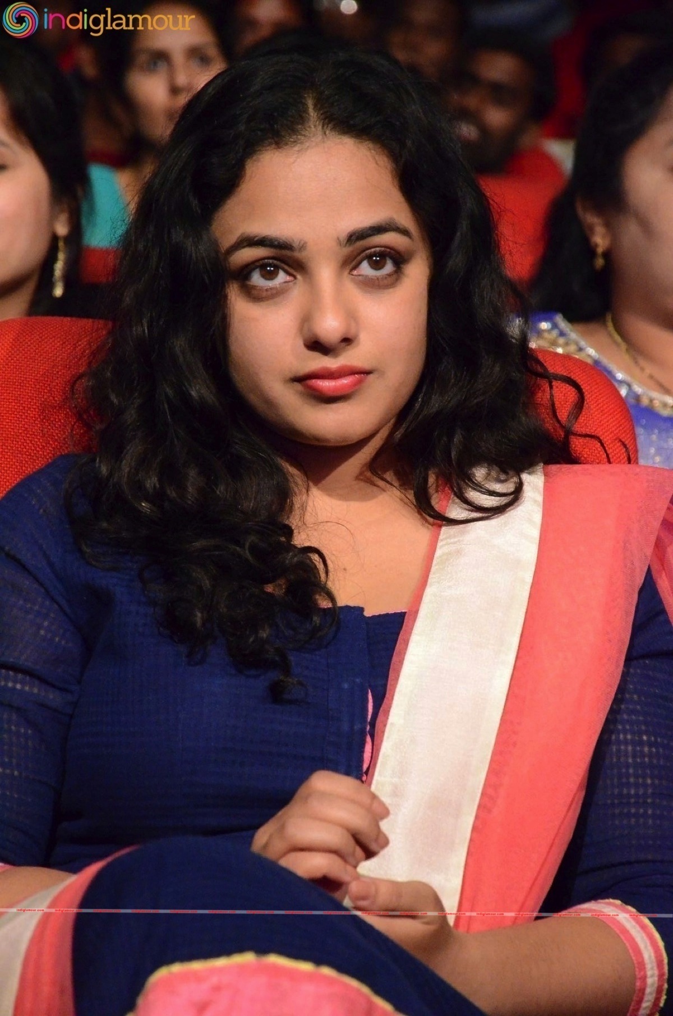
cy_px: 508
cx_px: 336
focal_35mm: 158
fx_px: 4435
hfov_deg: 8.7
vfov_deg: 13.1
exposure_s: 1/125
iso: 8000
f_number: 5.6
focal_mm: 105
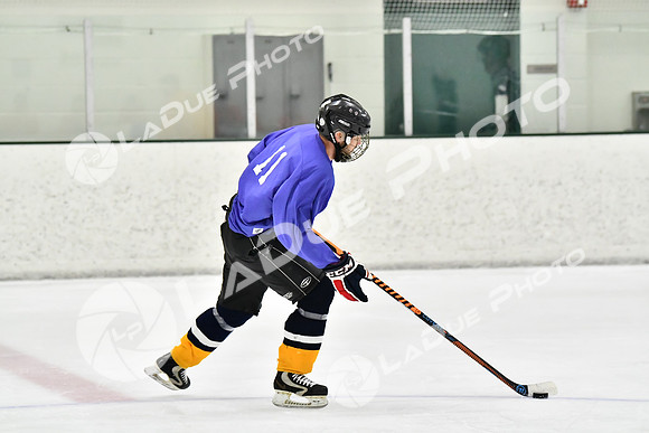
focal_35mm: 195
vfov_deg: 7.0
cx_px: 324
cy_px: 216
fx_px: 3516
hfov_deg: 10.5
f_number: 2.8
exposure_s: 1/1600
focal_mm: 130
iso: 6400
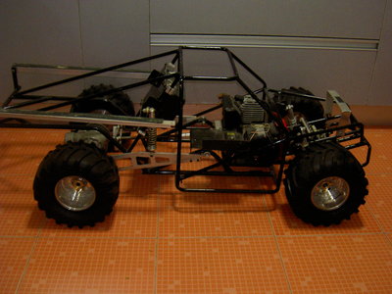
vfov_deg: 36.8
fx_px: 442
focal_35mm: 39
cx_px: 196
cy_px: 147
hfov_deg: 47.9
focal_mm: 8
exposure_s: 1/59.5
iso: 100
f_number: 2.8
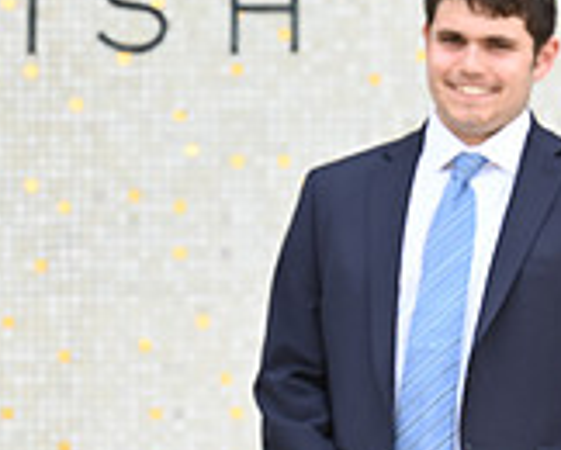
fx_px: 5137
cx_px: 533
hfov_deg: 6.2
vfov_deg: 5.0
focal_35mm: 309
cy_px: 312
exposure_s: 1/200
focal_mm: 92
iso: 250
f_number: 6.3
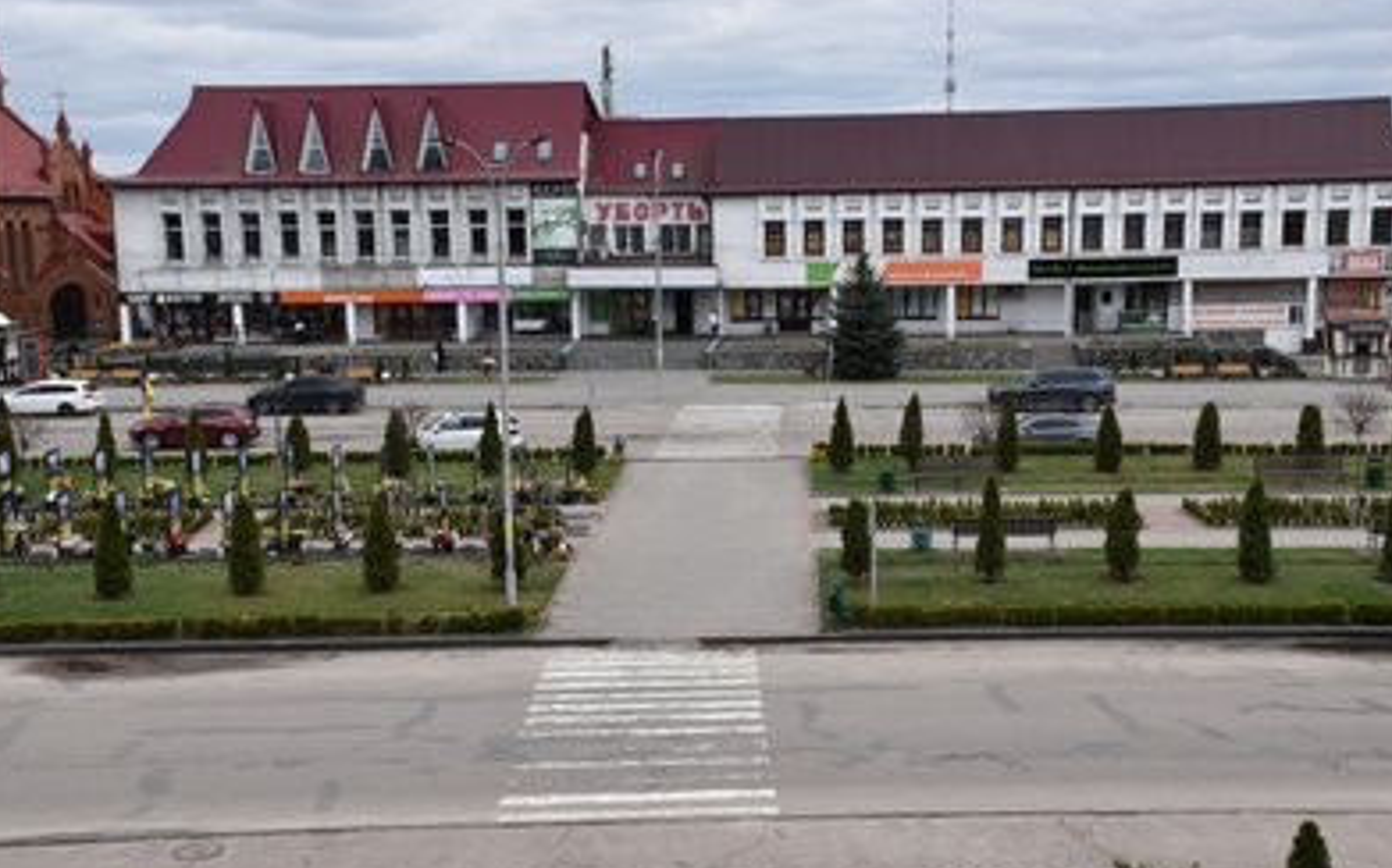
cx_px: 694
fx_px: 1896
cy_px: 452
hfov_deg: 40.3
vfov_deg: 25.8
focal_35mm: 50
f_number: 9
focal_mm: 32
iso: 200
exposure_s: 1/320
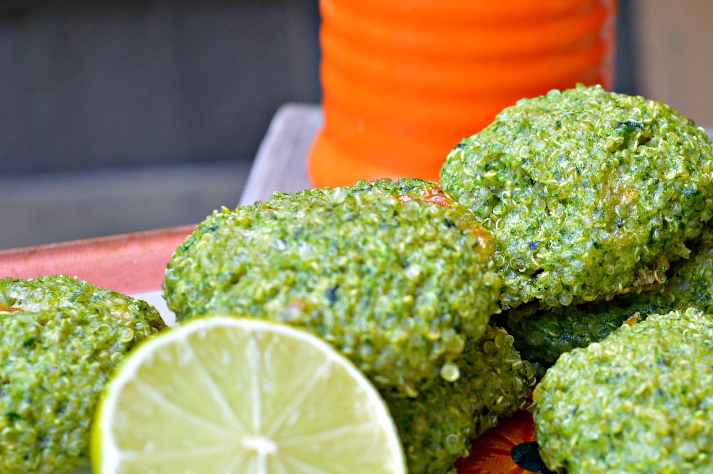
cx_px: 476
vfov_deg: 12.0
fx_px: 2250
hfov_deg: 18.0
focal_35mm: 114
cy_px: 283
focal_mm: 55
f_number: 5.6
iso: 100
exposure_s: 1/15
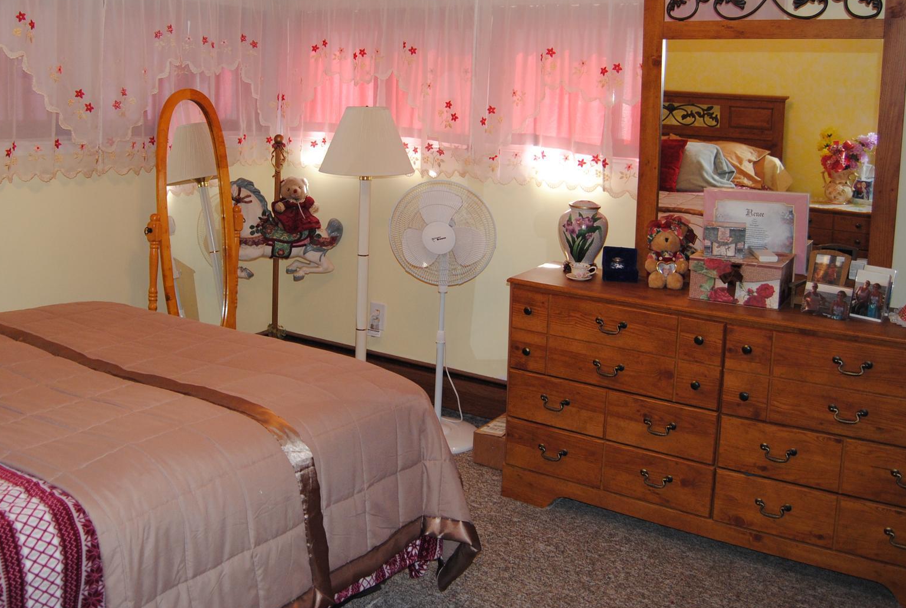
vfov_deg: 36.8
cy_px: 217
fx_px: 908
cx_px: 370
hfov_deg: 52.7
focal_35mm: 36
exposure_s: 1/60
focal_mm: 18
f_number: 4
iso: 400
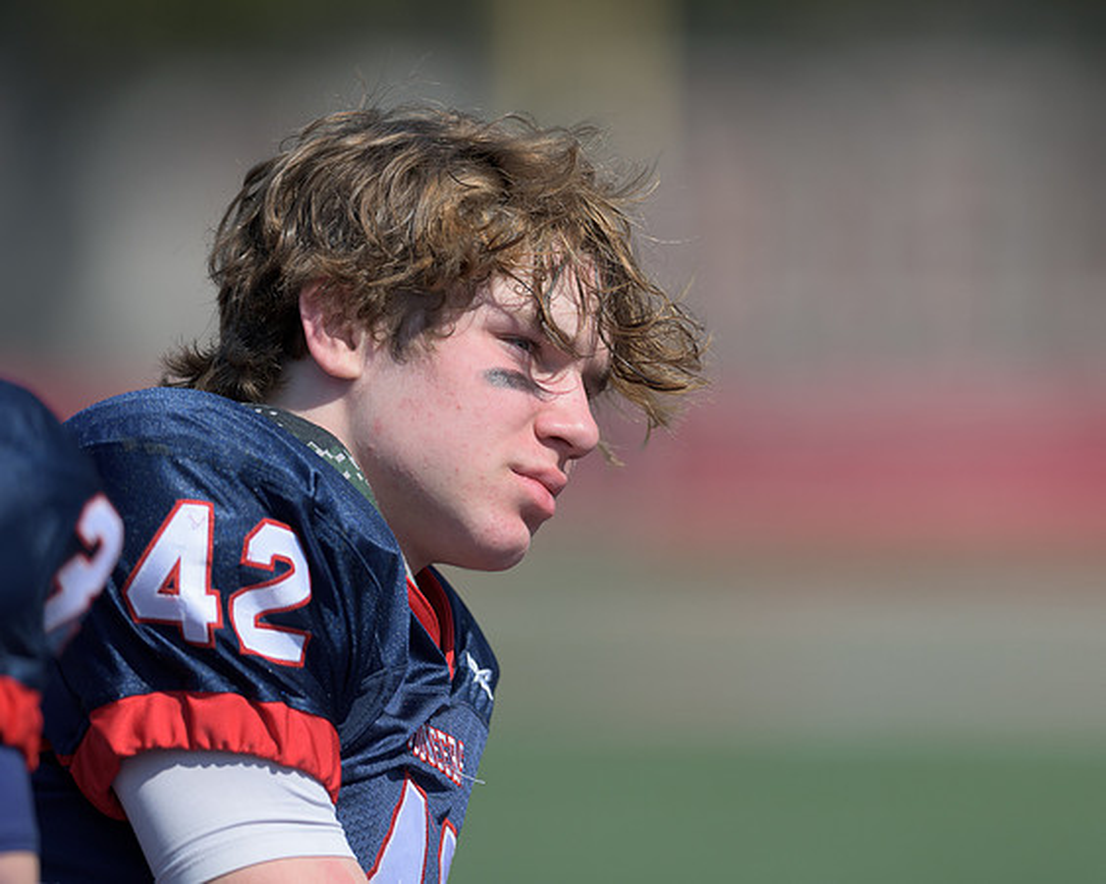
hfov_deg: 2.6
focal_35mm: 749
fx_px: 24517
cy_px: 441
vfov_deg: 2.1
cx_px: 495
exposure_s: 1/2000
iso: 160
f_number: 4
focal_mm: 500
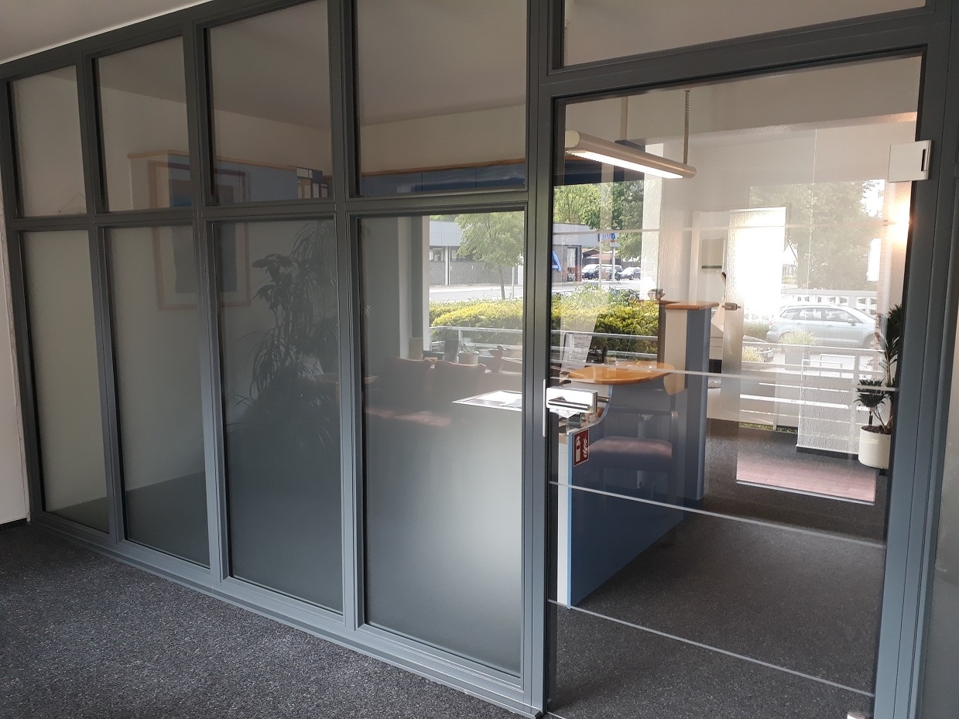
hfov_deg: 65.3
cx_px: 480
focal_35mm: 27
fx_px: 748
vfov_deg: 51.3
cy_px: 360
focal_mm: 3.6
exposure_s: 1/33
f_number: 1.9
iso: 50
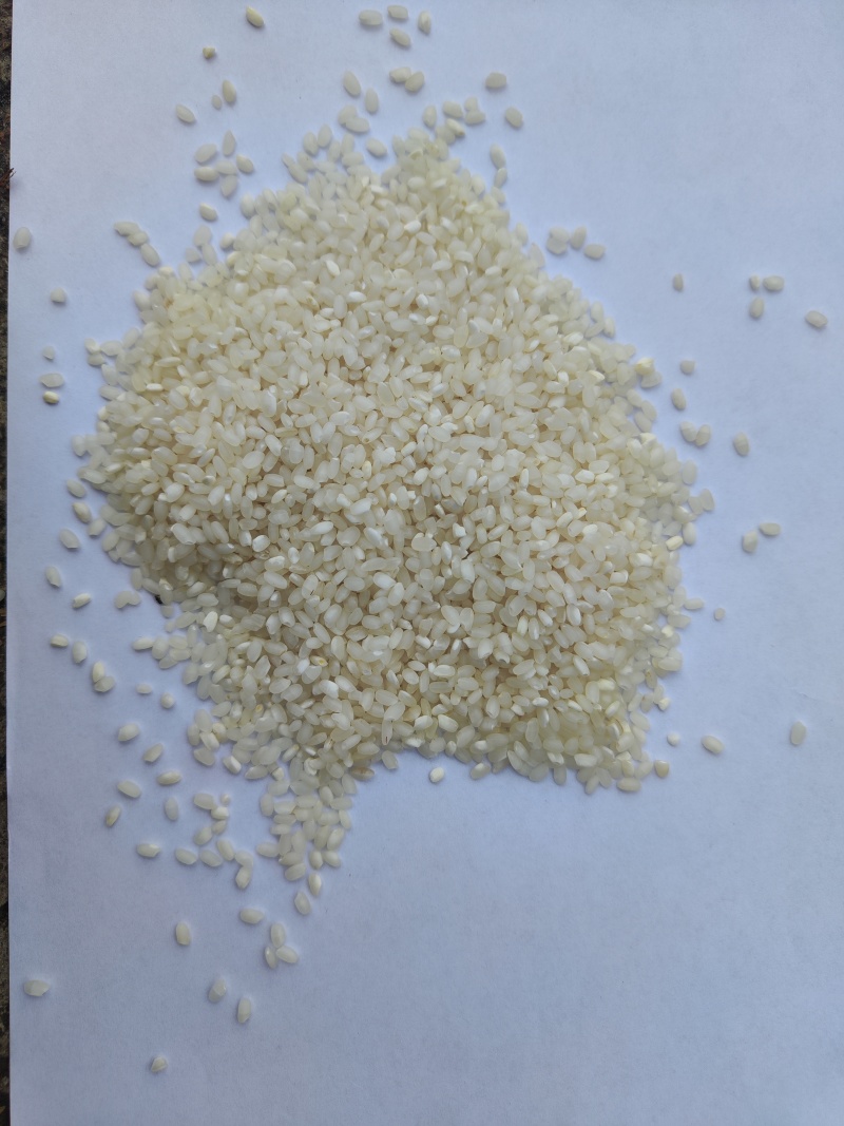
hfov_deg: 56.8
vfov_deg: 71.6
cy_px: 563
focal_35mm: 24
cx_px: 422
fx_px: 780
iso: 50
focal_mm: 5.59
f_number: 1.88
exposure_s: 1/1173
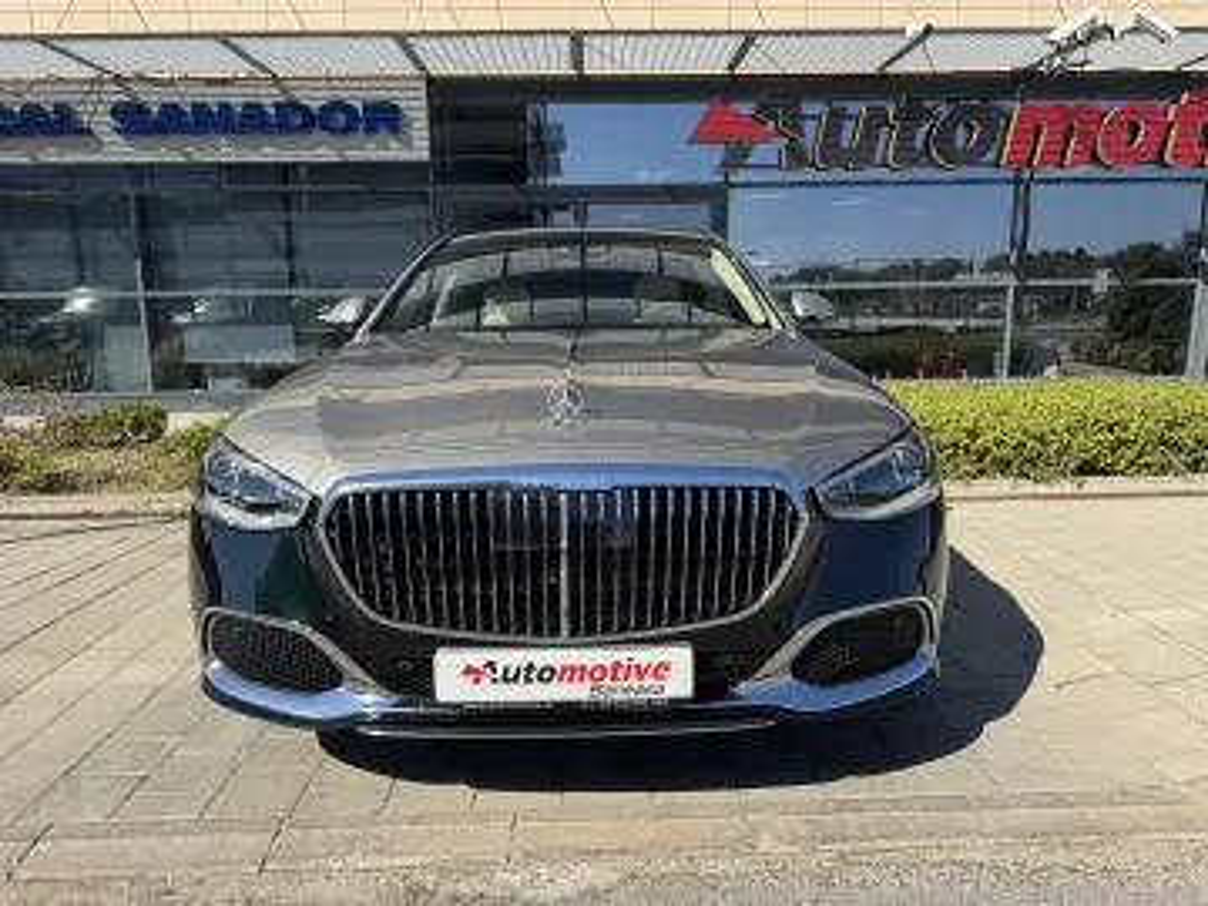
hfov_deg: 71.6
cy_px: 453
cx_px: 604
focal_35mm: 24
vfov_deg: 56.8
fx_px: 838
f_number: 1.78
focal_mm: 6.76
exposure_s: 1/3096
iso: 80
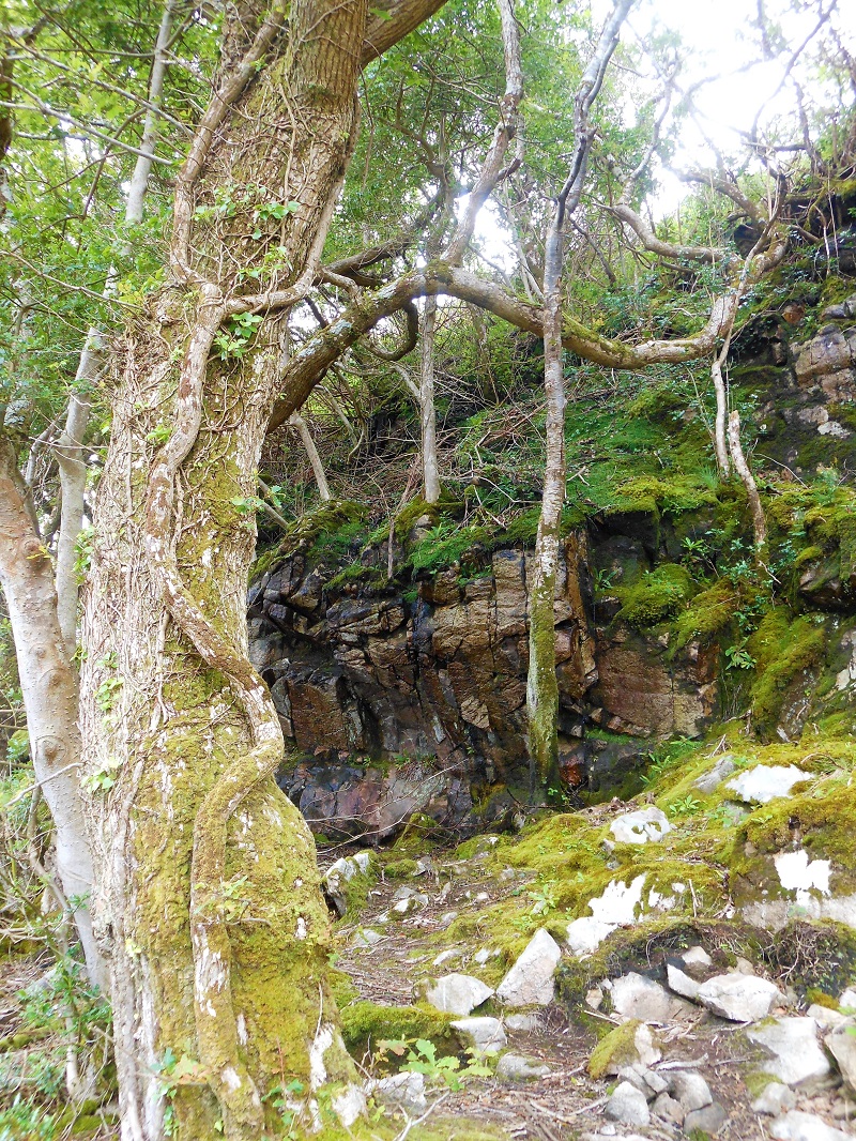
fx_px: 1252
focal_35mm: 38
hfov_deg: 37.7
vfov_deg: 49.0
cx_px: 428
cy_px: 570
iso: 160
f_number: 3.6
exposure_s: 1/30
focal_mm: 6.8
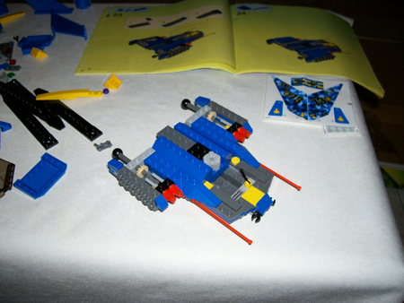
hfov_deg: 53.9
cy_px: 152
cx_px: 202
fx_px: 397
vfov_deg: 41.8
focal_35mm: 34
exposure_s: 1/64
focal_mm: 5.6
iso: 80
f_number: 2.7
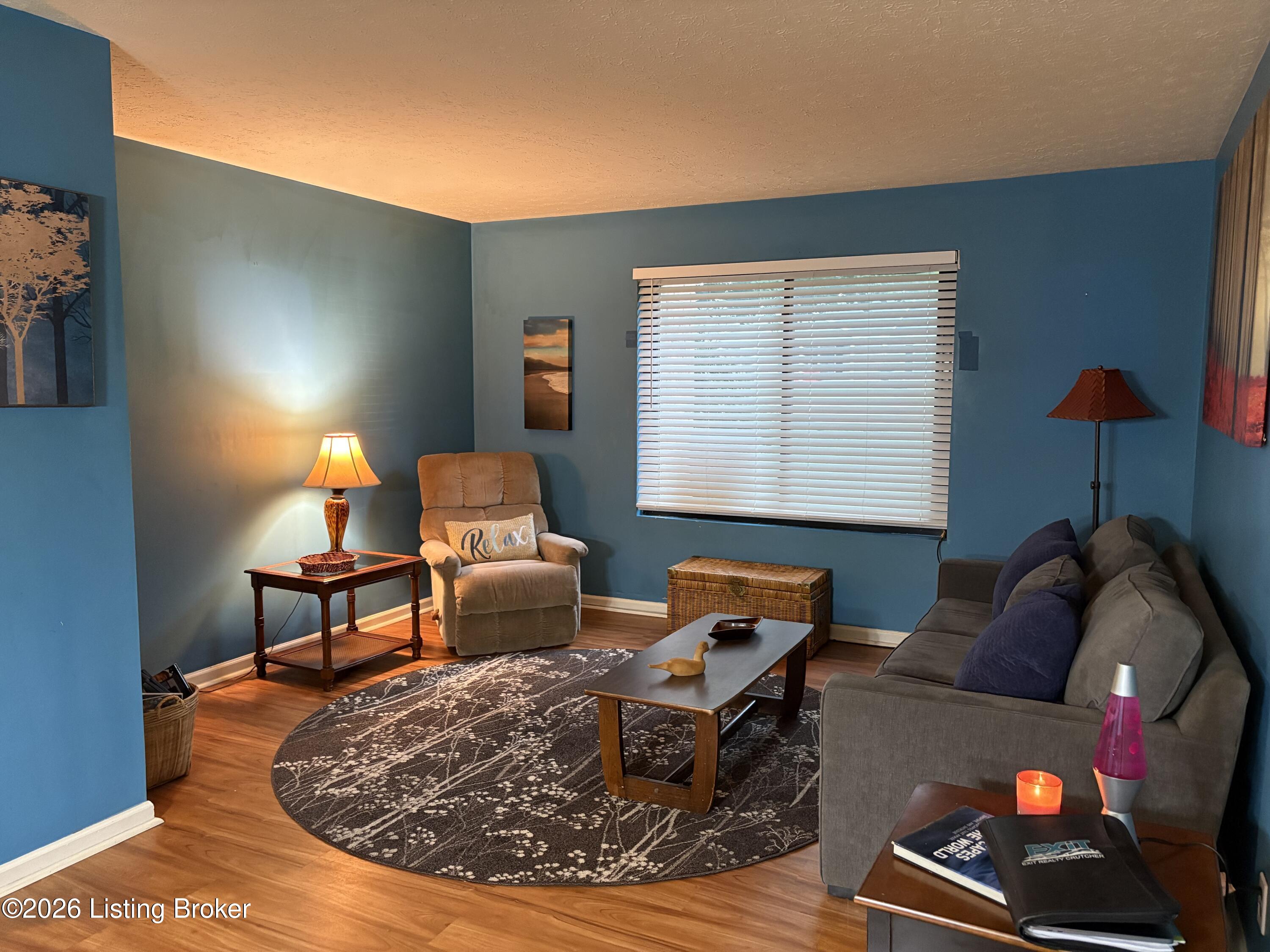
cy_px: 476
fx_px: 954
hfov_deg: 67.3
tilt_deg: -5.7
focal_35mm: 26
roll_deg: +0.5
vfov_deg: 53.1
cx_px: 635
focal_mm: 5.96
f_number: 1.6
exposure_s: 1/40
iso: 500
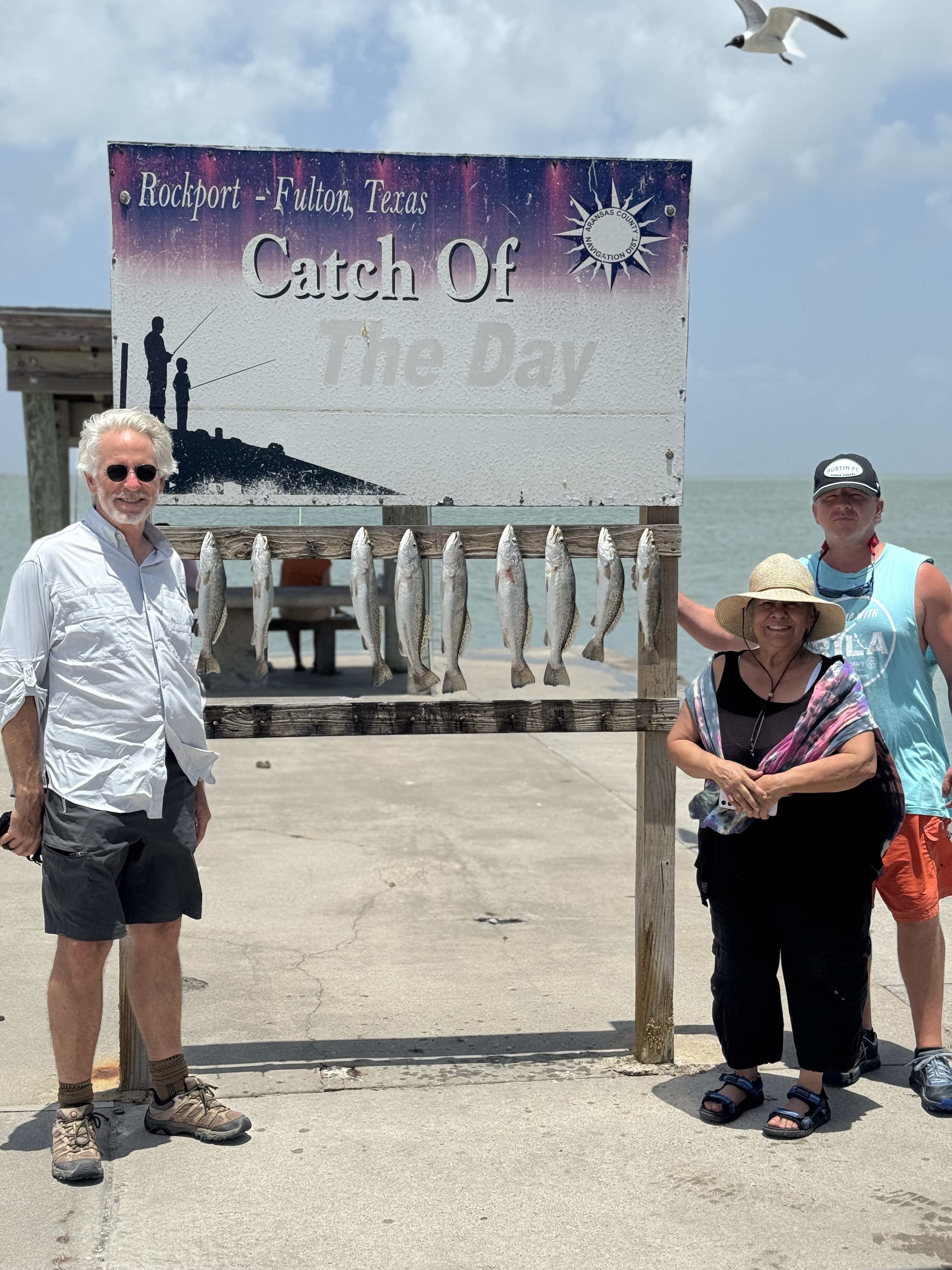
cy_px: 635
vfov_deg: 39.7
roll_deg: +0.6
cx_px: 476
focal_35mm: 48
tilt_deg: -5.7
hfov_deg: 30.3
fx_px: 1760
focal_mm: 6.76
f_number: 1.78
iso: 80
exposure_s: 1/9009
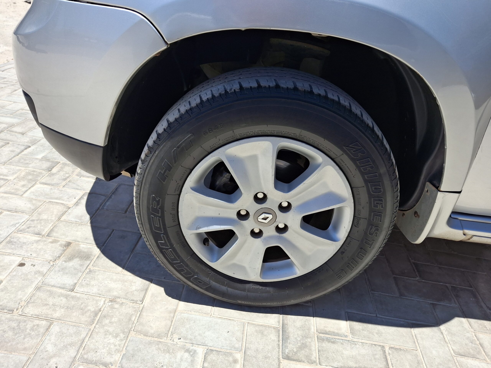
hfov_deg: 69.4
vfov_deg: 54.9
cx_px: 246
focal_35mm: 25
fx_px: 355
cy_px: 184
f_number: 1.8
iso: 25
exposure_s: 1/1168
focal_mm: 4.69
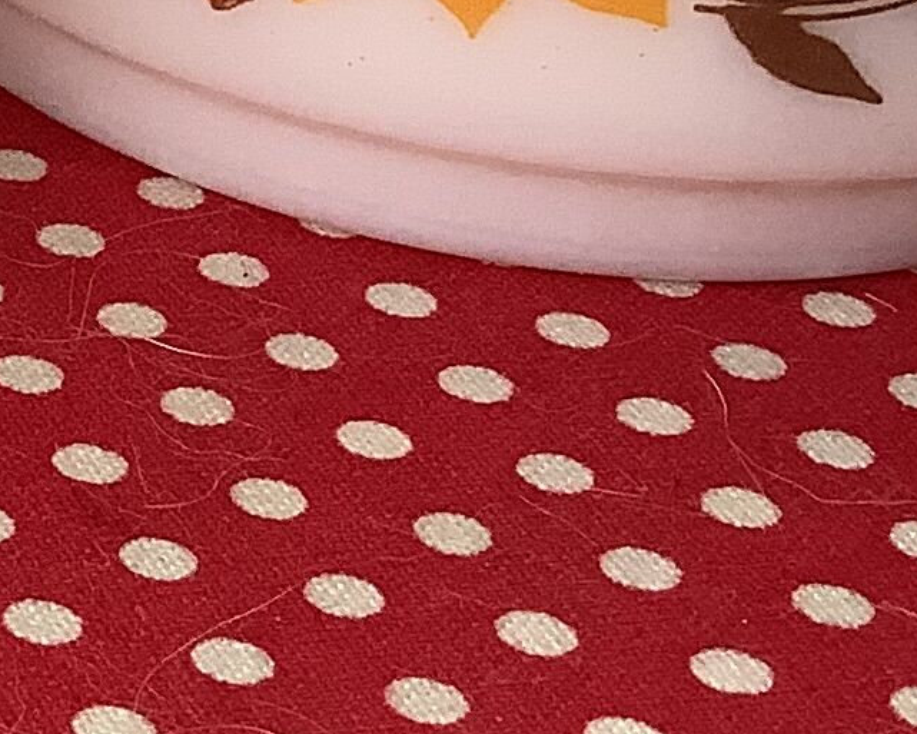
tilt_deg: -23.9
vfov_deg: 9.9
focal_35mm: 154
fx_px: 4180
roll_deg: +0.1
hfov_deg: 11.3
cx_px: -943
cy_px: -92
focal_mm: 3.3
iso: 80
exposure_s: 1/100
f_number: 2.4
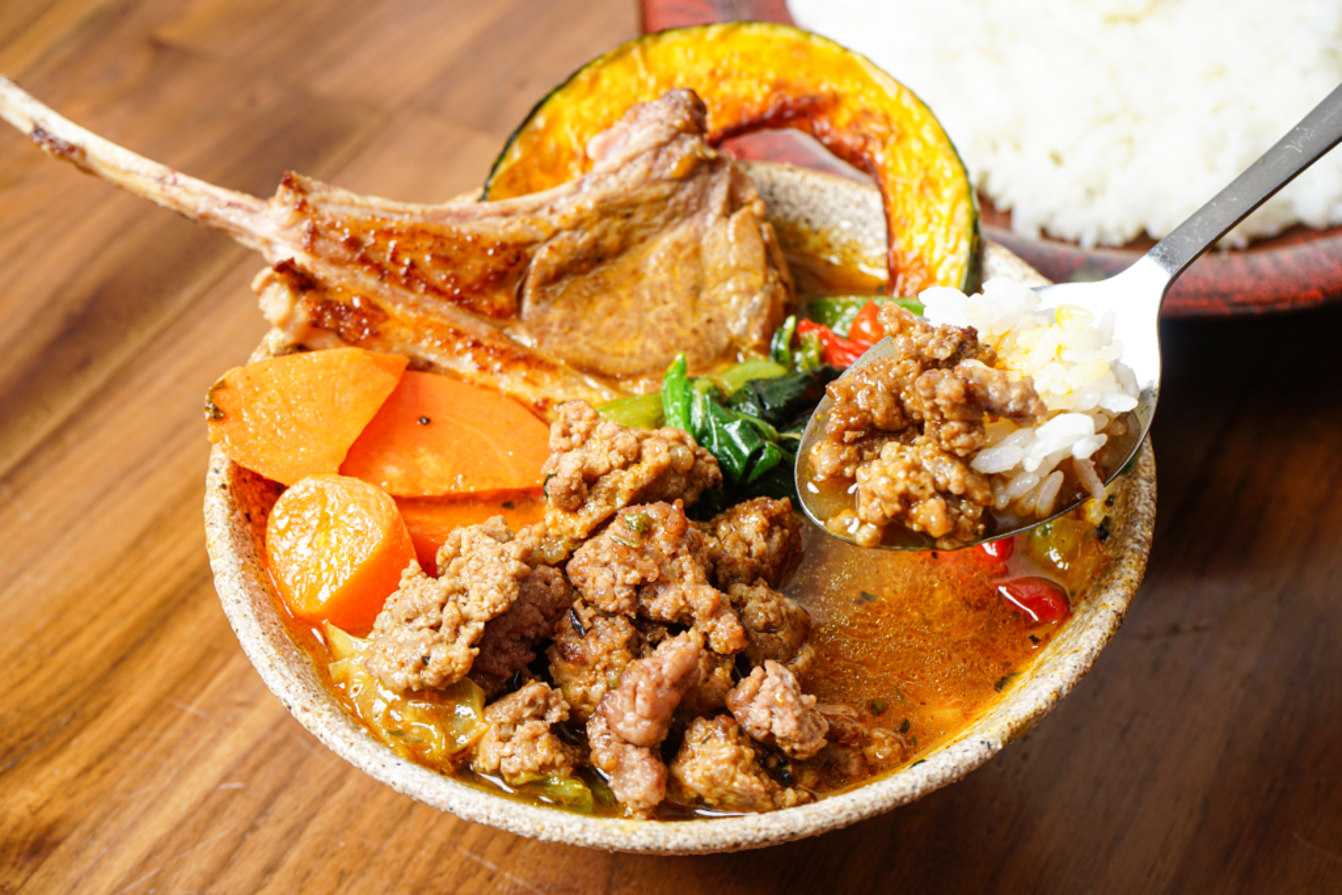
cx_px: 671
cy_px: 448
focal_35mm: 57
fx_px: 2125
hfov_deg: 35.0
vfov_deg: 23.8
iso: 200
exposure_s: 1/60
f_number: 9
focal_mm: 57
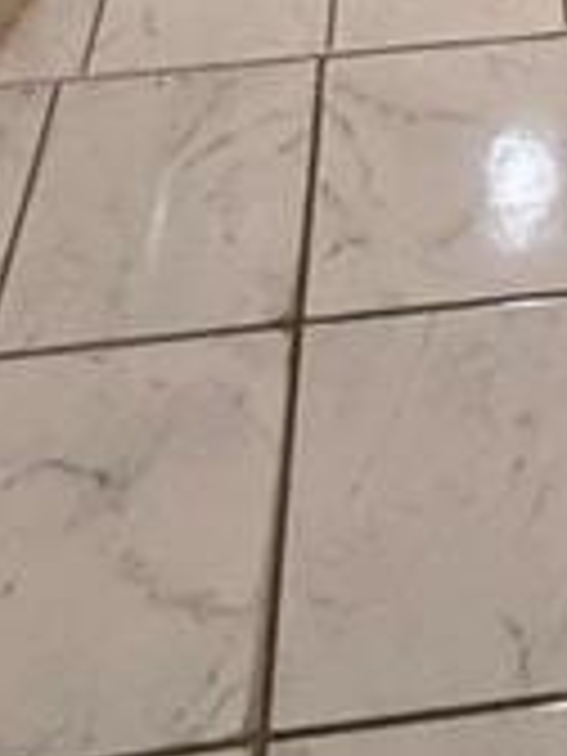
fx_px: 1398
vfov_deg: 17.8
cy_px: -842
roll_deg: +0.0
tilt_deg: -13.6
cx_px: 567
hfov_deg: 22.1
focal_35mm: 64
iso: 160
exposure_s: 1/60
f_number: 2.2
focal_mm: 2.22
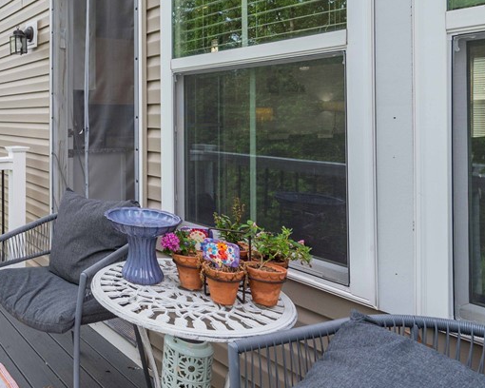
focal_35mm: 28
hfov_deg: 51.3
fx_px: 402
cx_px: 12
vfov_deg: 50.4
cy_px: 124
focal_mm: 14
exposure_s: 1/160
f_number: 8
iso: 160
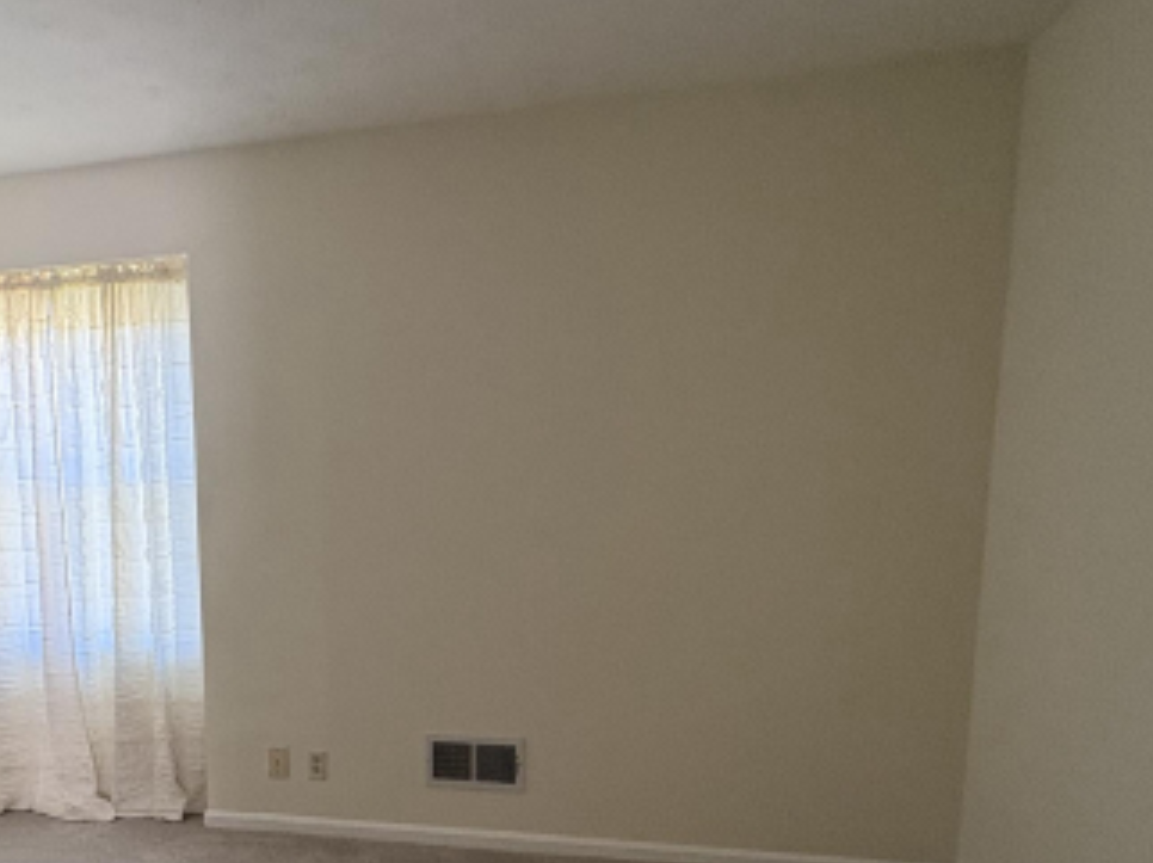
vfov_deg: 46.6
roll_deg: +1.3
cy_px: 634
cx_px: 313
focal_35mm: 29
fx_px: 965
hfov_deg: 59.0
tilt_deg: -8.9
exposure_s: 1/60
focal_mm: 2.22
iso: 250
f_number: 2.2
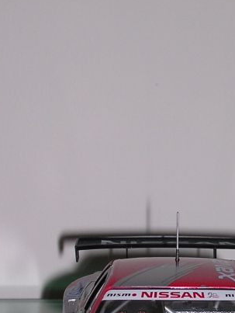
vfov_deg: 16.3
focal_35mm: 119
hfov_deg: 12.4
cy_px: 276
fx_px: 1075
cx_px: 185
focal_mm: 9.1
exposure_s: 1/60.1
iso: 100
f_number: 3.4
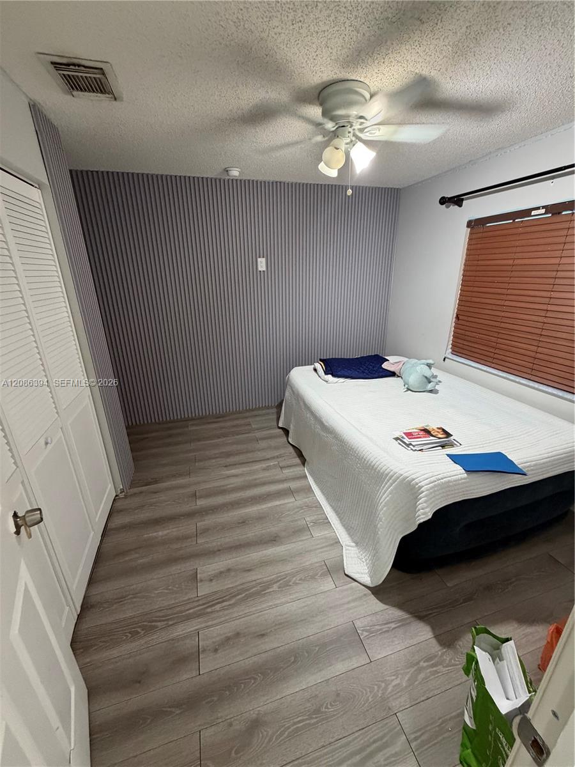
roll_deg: +0.5
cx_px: 288
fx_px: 310
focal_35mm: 14
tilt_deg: -19.7
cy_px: 384
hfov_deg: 85.7
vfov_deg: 102.1
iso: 400
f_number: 2.2
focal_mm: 2.22
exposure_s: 1/60
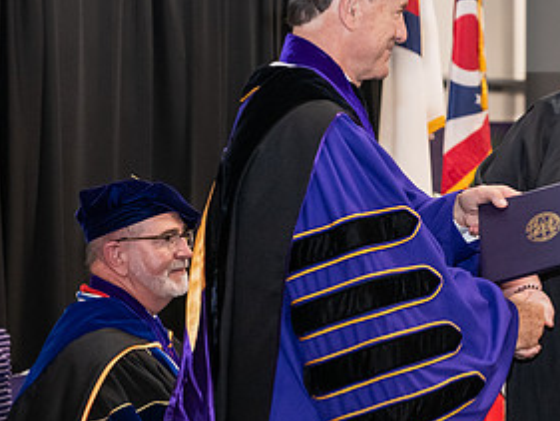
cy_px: 147
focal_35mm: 139
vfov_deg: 10.7
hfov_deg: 14.1
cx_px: 460
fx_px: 2250
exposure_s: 1/125
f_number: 5
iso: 2500
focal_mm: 70
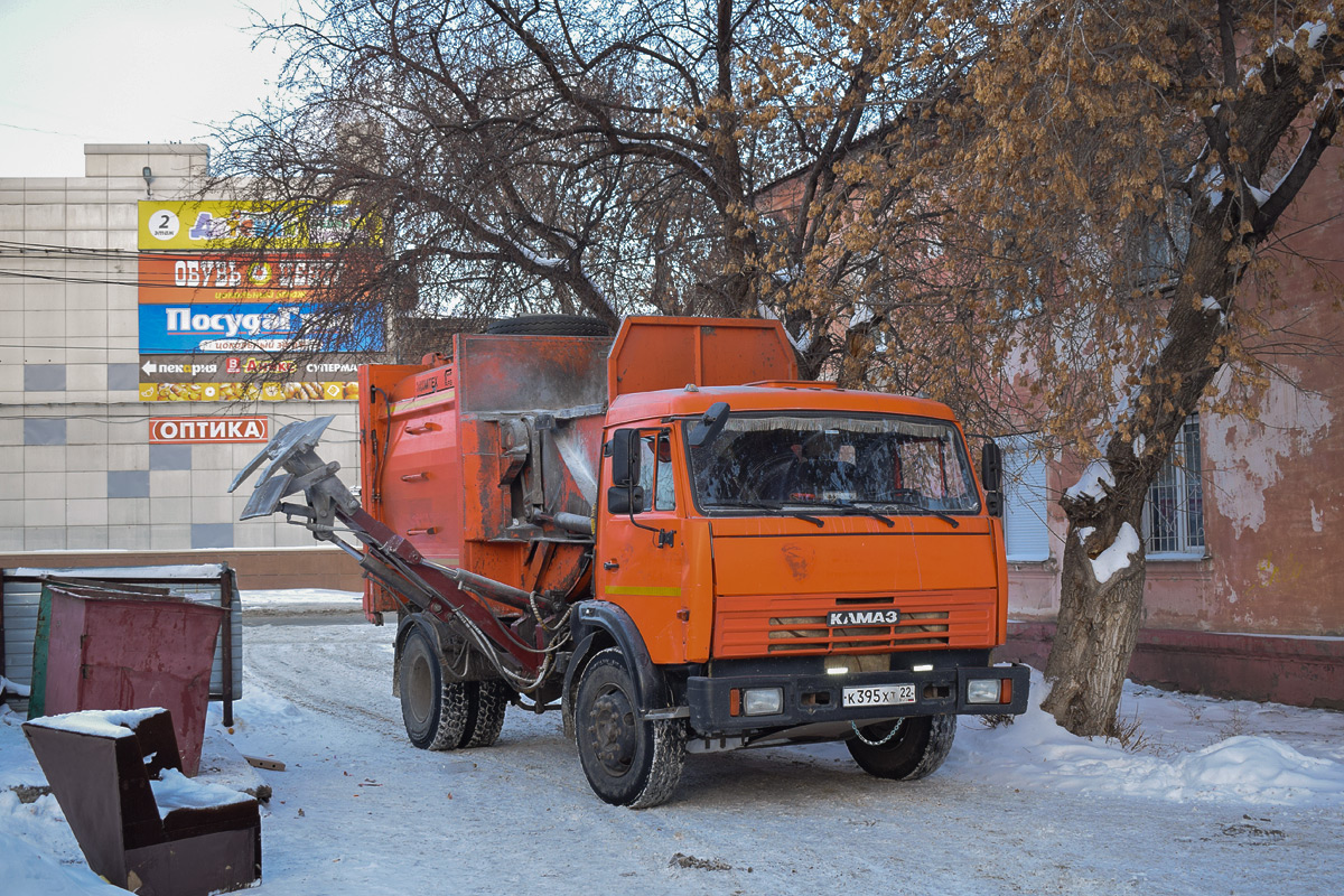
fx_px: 1456
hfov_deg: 49.6
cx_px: 672
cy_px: 448
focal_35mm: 39
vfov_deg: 34.2
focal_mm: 26
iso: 400
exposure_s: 1/250
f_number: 8
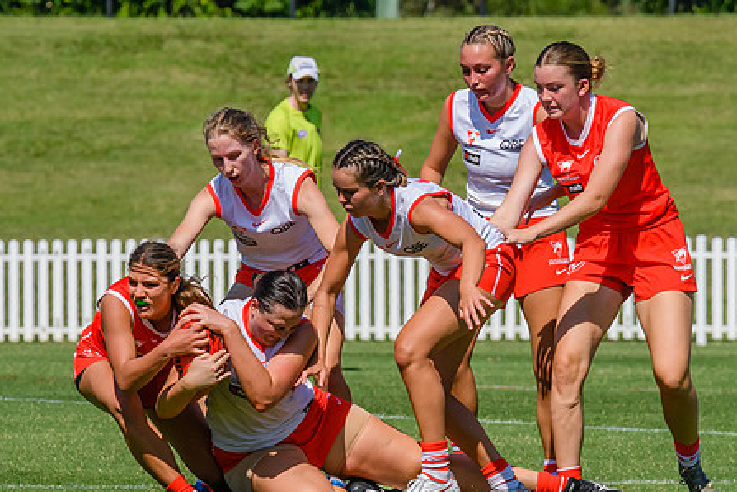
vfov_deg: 1.7
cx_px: 322
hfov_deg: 2.6
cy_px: 368
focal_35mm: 789
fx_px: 16151
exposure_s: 1/2000
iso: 800
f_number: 9
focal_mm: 280
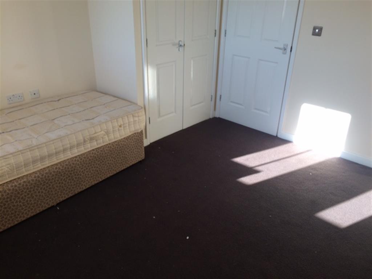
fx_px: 312
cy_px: 140
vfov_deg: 48.2
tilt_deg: -26.3
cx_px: 186
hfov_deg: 61.7
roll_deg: -2.1
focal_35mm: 29
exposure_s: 1/117
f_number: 2.2
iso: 32
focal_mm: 4.15
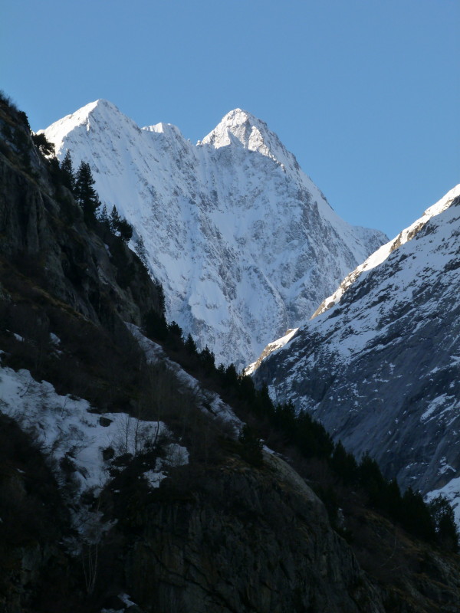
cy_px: 306
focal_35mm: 224
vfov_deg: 8.8
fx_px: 3969
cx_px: 230
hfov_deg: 6.6
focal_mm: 40.4
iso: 125
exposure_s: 1/250
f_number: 6.3
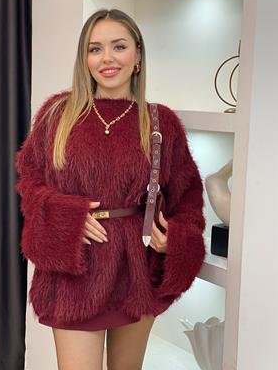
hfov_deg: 25.3
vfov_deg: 33.2
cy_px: 178
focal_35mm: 58
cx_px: 132
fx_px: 620
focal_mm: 6
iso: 125
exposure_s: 1/100
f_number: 2
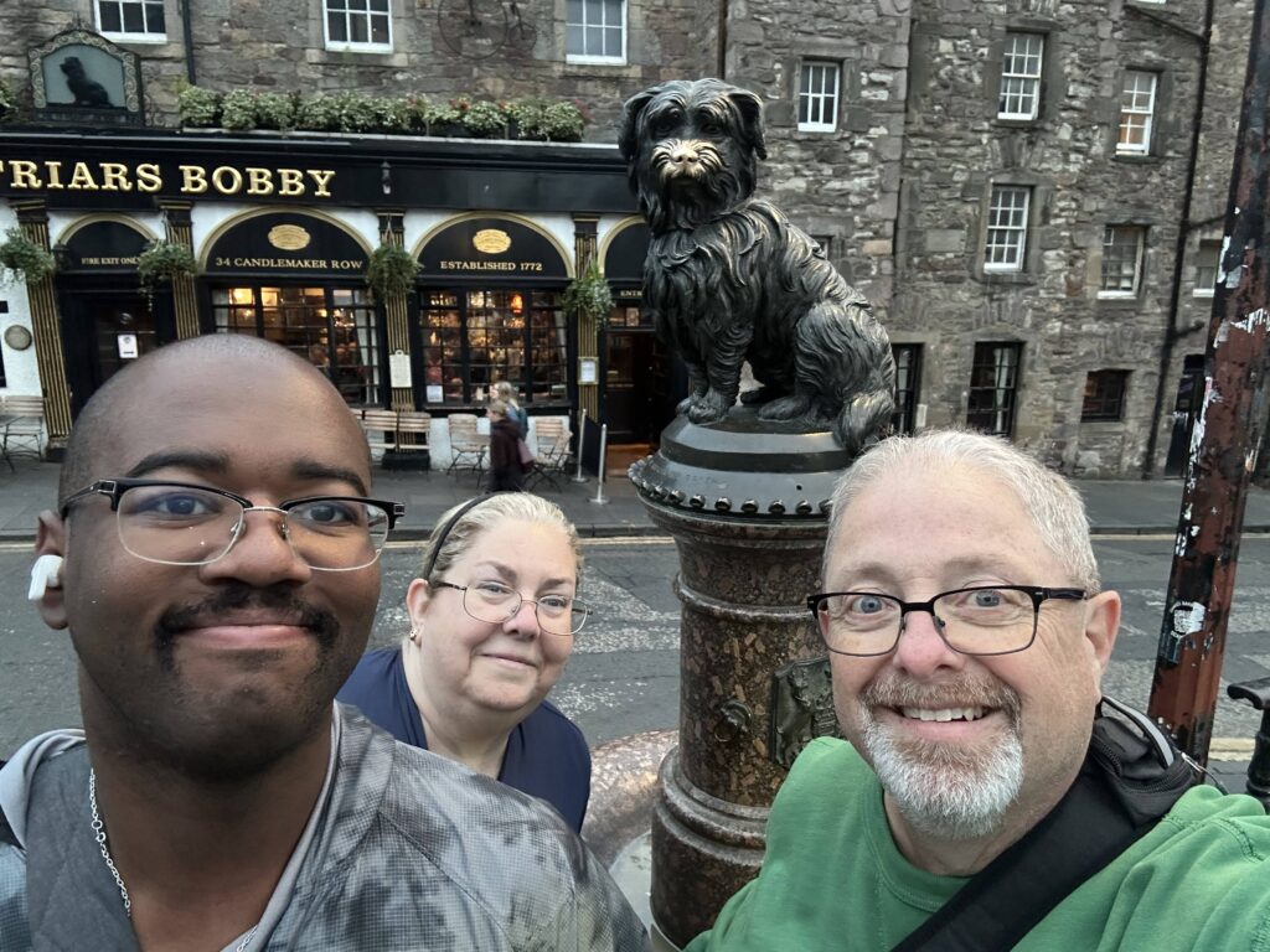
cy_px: 476
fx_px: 844
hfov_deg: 73.9
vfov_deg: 58.9
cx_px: 635
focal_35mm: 23
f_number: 1.9
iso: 250
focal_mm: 2.69
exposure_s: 1/50
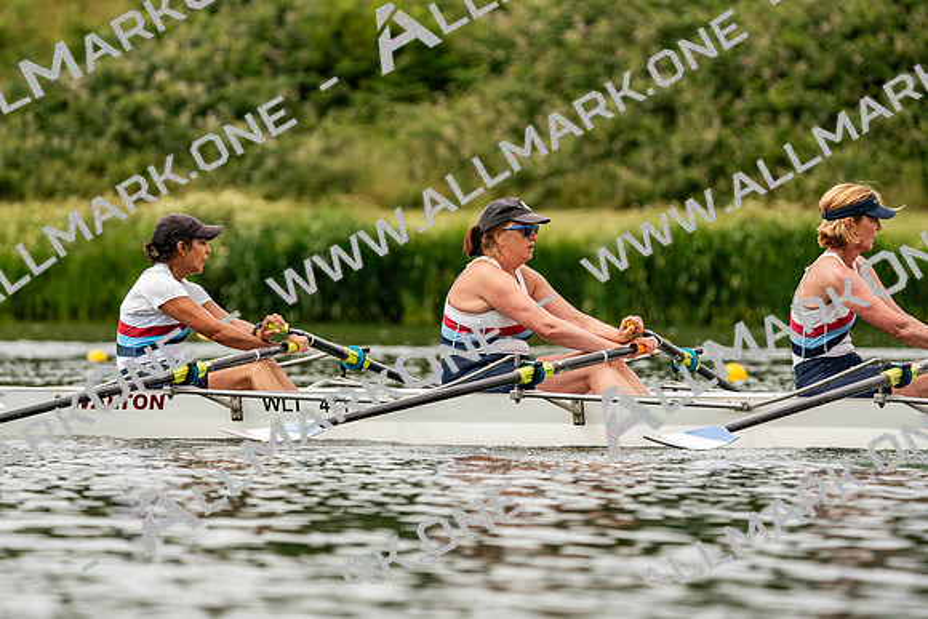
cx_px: 464
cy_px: 310
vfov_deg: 3.9
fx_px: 9101
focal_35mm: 353
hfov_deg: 5.8
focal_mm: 353
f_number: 6.3
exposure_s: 1/2000
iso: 320
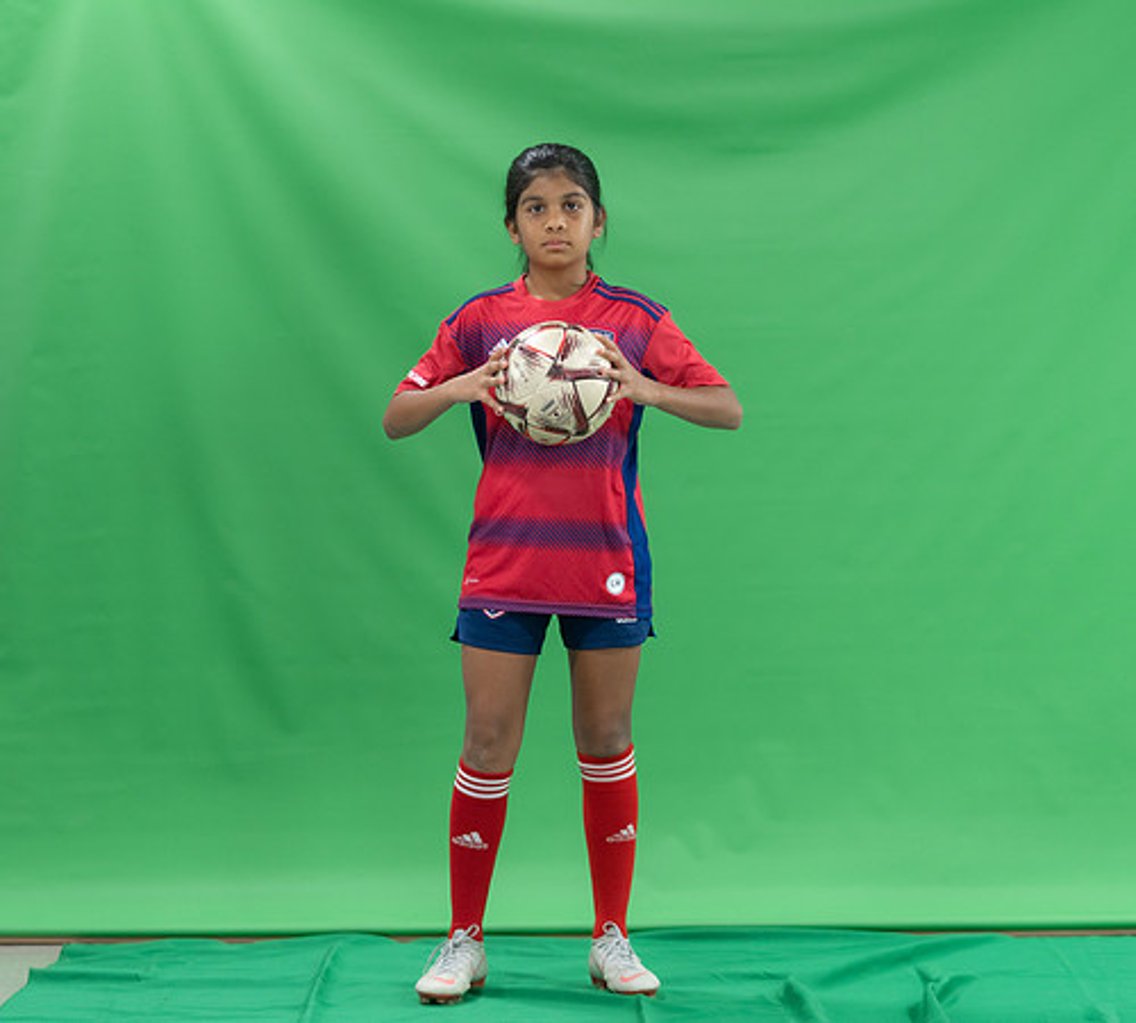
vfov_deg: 18.1
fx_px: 3211
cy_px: 517
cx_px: 546
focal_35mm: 91
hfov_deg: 20.1
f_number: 2.8
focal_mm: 71
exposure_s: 1/250
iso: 1000
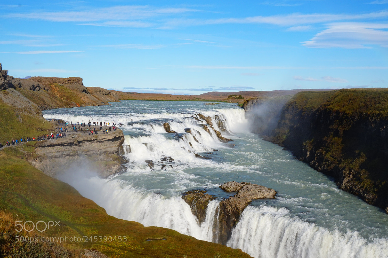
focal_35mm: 42
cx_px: 194
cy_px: 129
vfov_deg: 31.9
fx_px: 452
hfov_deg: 46.4
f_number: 18
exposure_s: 1/80
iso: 100
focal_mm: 28
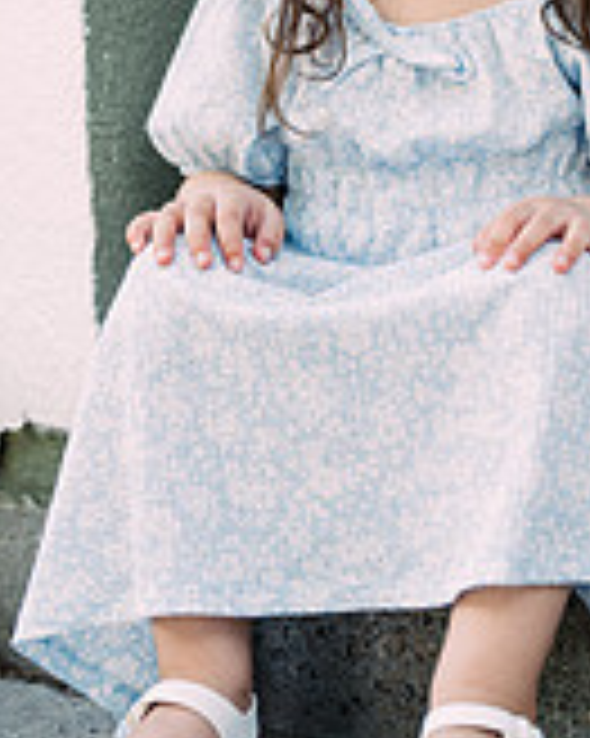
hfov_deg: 11.9
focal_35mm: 129
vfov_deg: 14.7
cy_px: 27
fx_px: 2818
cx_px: 405
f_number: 2.2
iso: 50
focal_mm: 50
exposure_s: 1/250
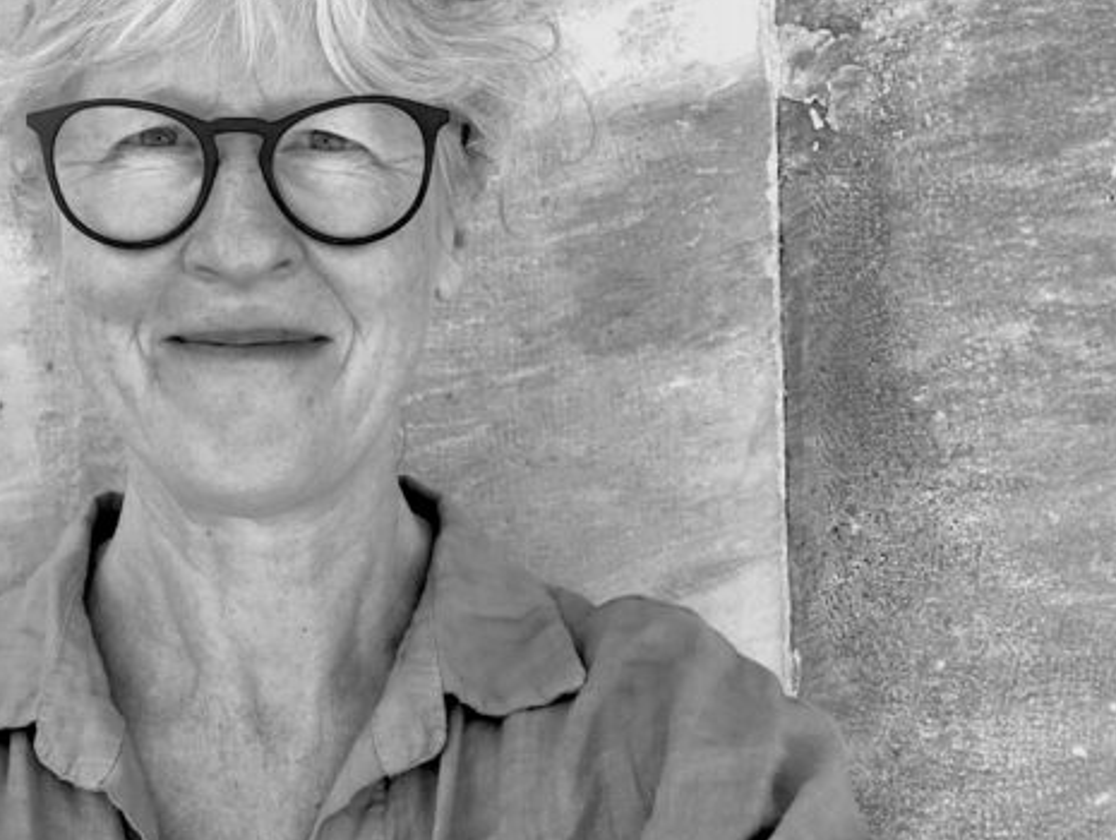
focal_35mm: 44
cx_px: 353
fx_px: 1420
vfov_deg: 32.8
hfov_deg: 42.2
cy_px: 332
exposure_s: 1/430
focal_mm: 2.87
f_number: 2.2
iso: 20
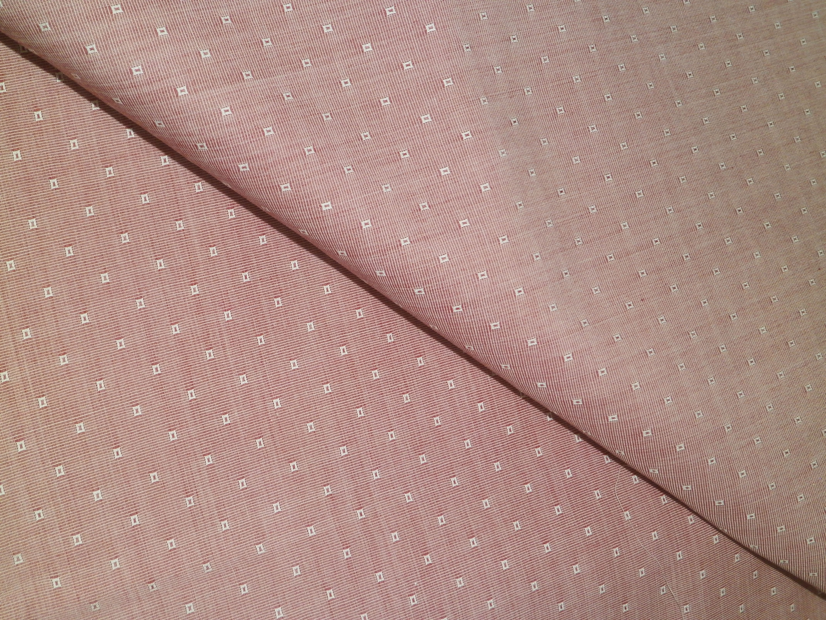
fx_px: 1122
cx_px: 413
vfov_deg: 30.9
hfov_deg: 40.4
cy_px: 310
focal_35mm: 47
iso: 200
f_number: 3.4
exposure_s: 1/40
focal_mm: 8.3
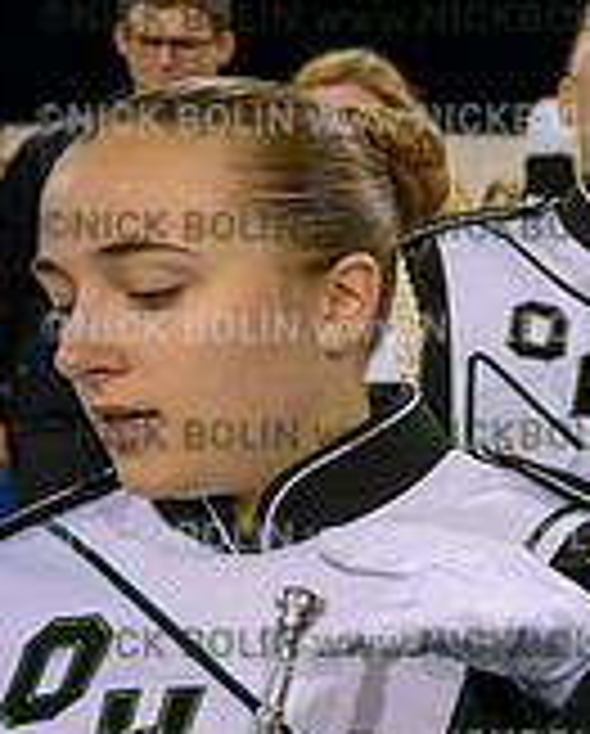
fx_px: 1741
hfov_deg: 16.0
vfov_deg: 23.8
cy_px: 331
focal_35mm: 80
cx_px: 1090
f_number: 4
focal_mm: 24
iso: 2000
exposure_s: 1/250
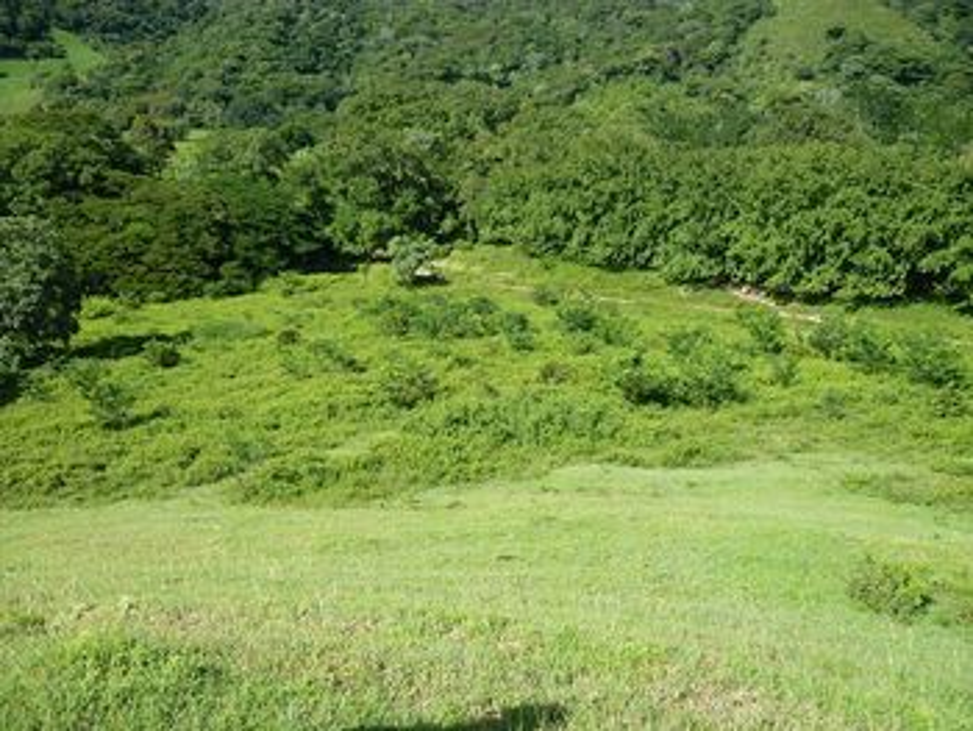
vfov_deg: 45.5
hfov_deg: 58.3
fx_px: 872
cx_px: 486
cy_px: 366
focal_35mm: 31
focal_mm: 5.5
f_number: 2.8
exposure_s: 1/640
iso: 80
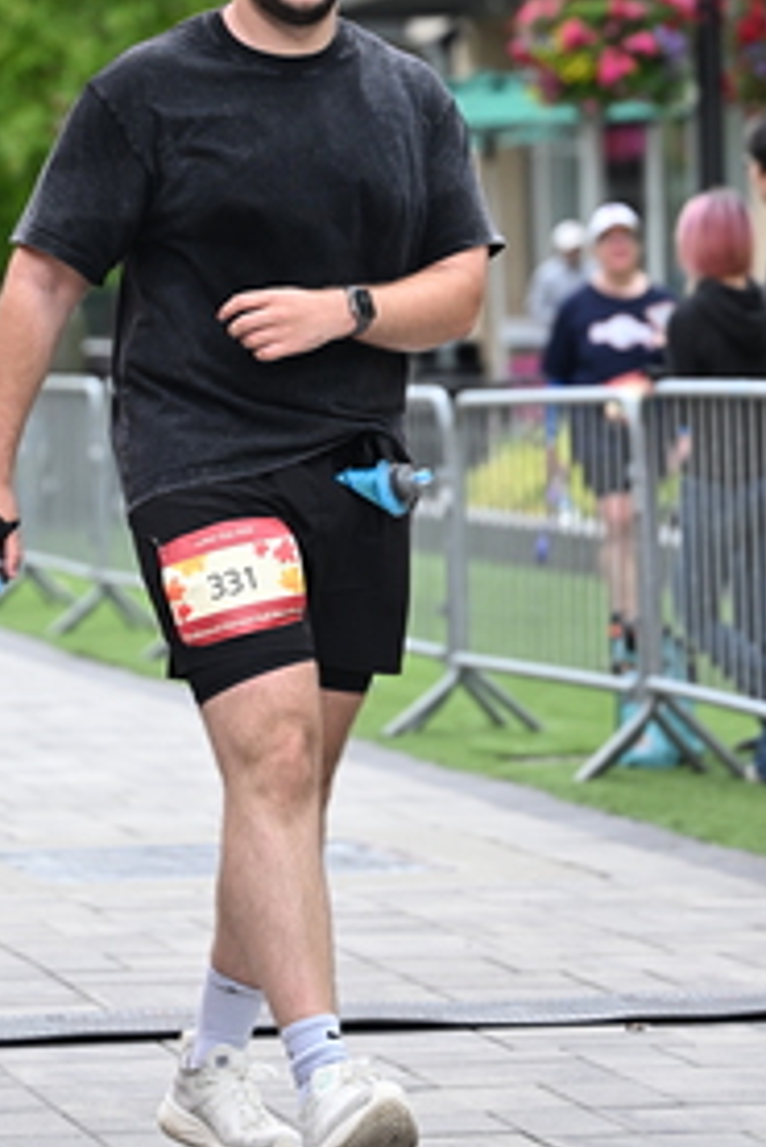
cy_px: 153
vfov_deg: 11.3
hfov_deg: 7.6
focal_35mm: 181
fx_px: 5769
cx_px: 271
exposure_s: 1/2000
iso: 640
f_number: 2.8
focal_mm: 91
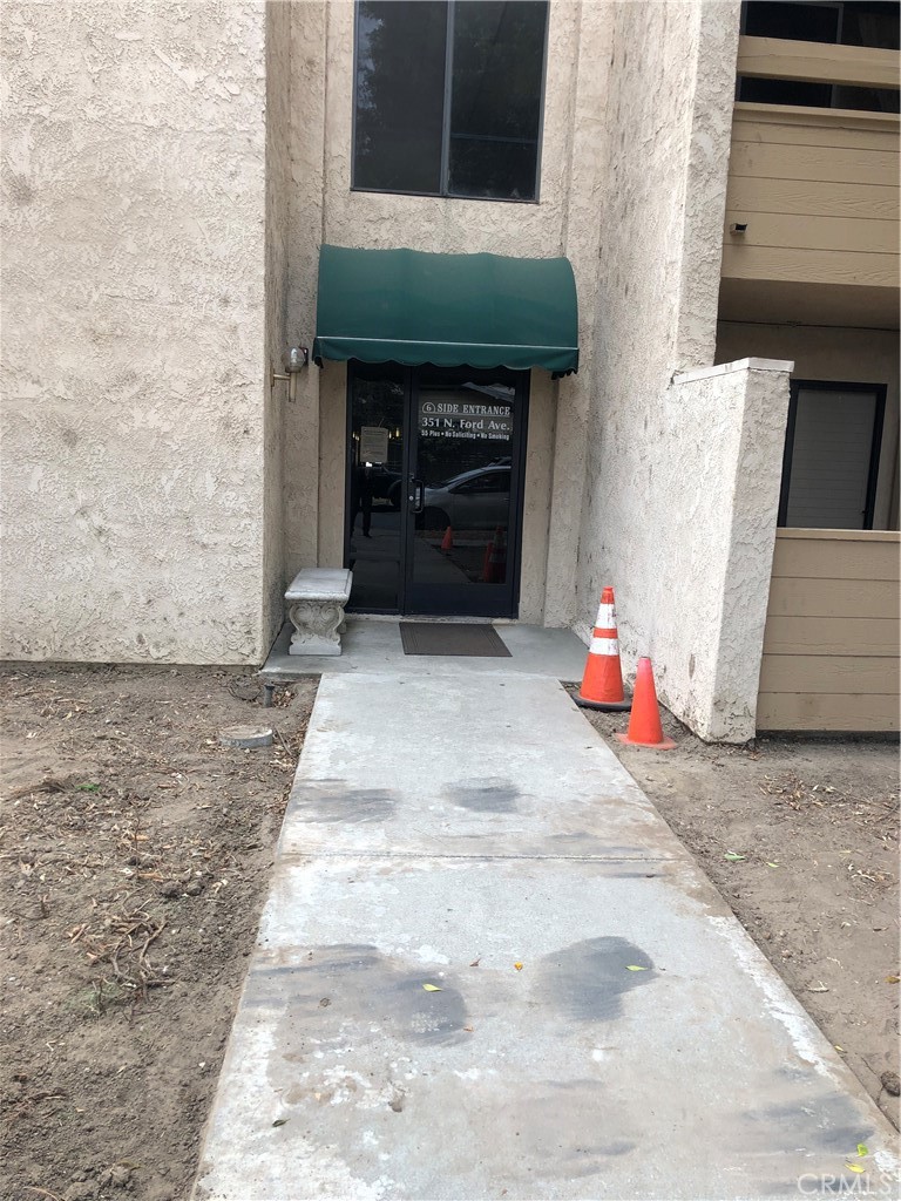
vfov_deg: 63.4
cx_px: 450
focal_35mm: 28
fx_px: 972
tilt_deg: -8.5
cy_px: 600
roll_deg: -1.1
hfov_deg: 49.7
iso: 25
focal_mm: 3.99
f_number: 1.8
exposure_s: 1/120
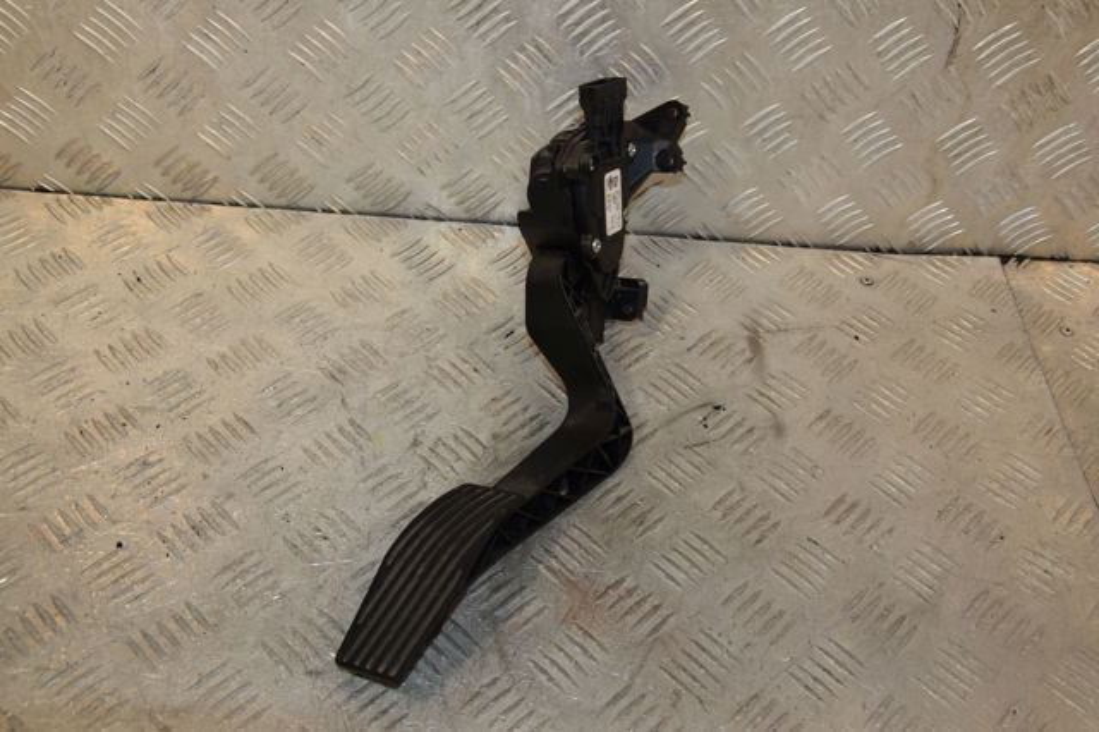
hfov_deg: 51.3
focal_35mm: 38
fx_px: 1144
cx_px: 550
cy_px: 366
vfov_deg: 35.5
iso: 800
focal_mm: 25
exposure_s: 1/200
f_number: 9
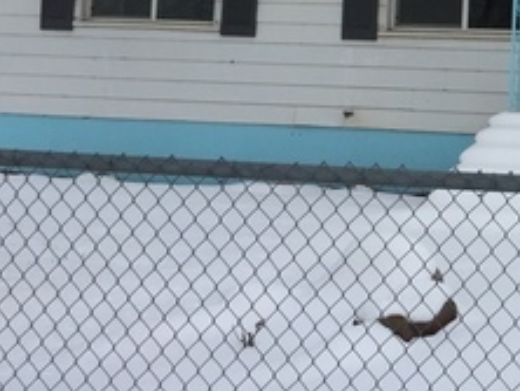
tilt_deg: +3.9
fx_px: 1308
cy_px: 26
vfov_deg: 16.7
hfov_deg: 20.2
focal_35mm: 87
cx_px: 709
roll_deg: -2.3
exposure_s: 1/1319
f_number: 2.2
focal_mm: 4.15
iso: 32
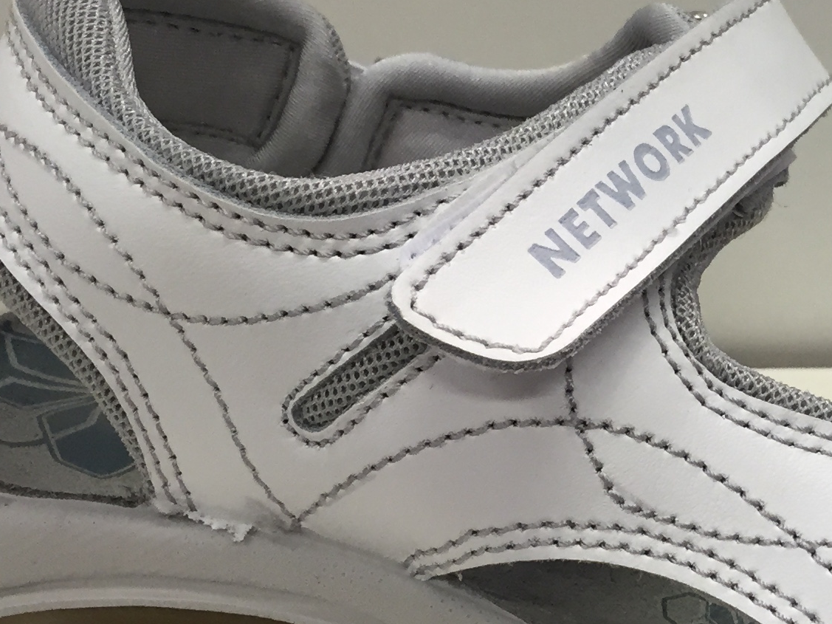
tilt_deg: -20.3
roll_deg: -2.5
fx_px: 2019
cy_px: 190
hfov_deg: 22.6
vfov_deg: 17.5
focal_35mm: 84
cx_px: 793
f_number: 2.2
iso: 40
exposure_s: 1/33
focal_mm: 4.15
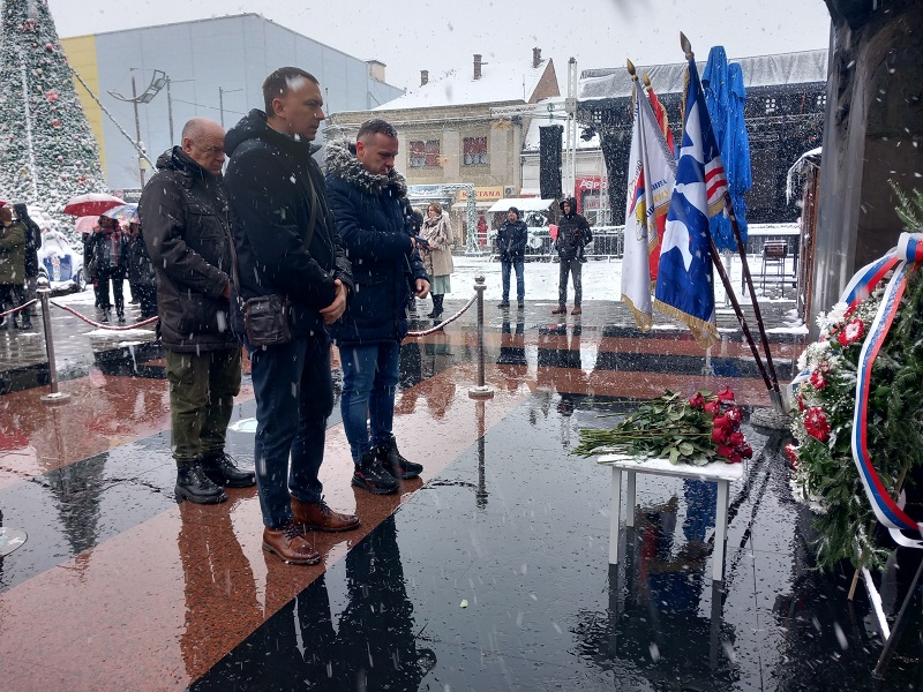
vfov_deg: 51.4
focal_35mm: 27
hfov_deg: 65.3
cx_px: 462
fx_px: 720
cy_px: 346
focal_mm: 4
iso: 25
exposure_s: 1/100
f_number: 1.8
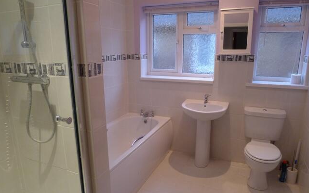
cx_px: 156
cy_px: 103
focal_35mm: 25
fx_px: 211
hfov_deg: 72.5
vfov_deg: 49.3
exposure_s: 1/60
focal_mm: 5.1
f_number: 2
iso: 320
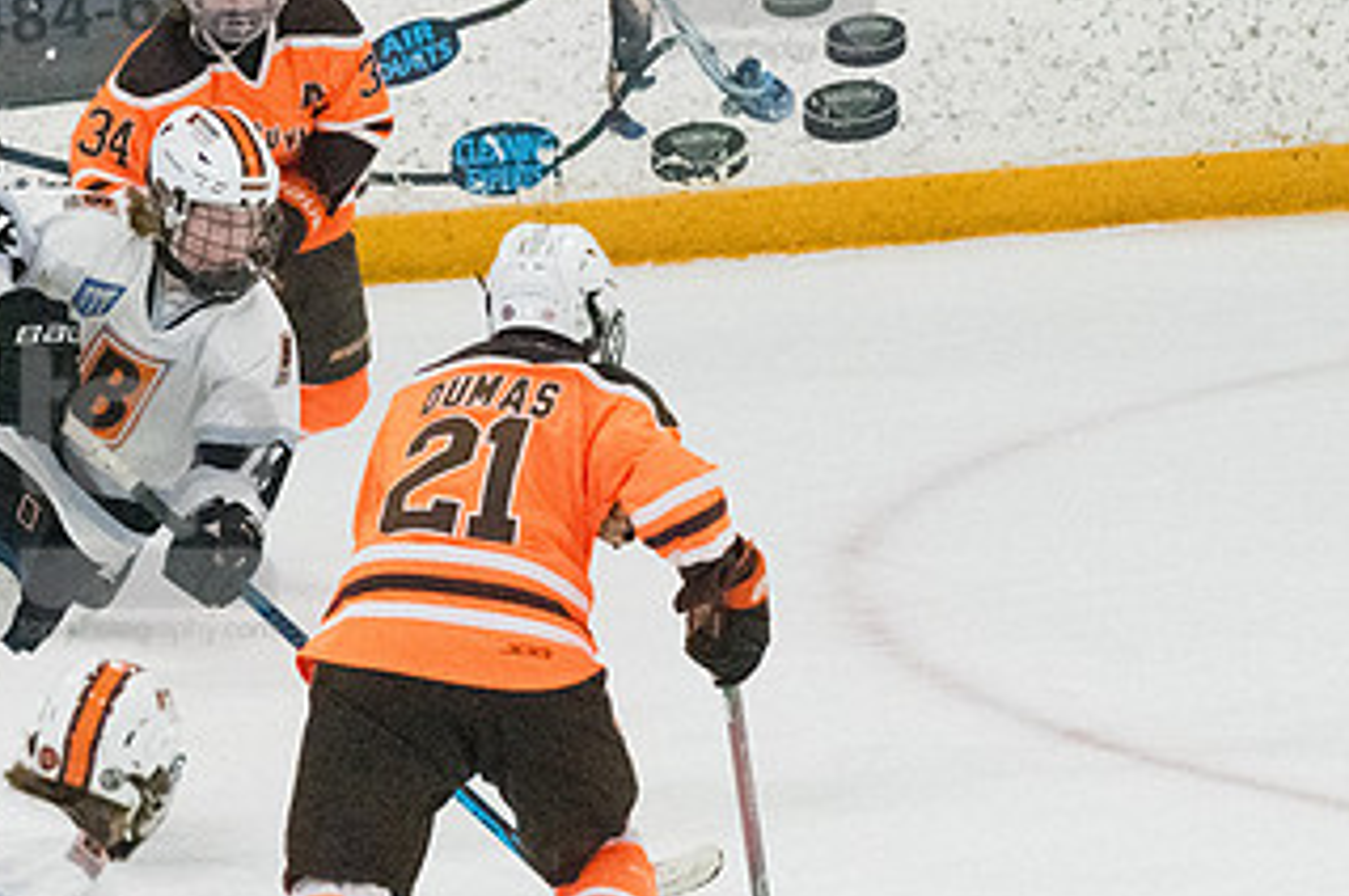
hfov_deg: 4.4
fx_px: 17369
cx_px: 148
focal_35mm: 464
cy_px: 494
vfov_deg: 3.0
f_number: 5
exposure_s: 1/1600
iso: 8000
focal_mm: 170
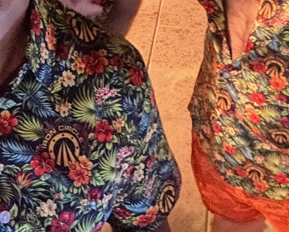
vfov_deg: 20.4
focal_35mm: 69
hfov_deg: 27.1
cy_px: -65
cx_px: 217
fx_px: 590
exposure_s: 1/15
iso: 1000
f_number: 1.9
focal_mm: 2.69
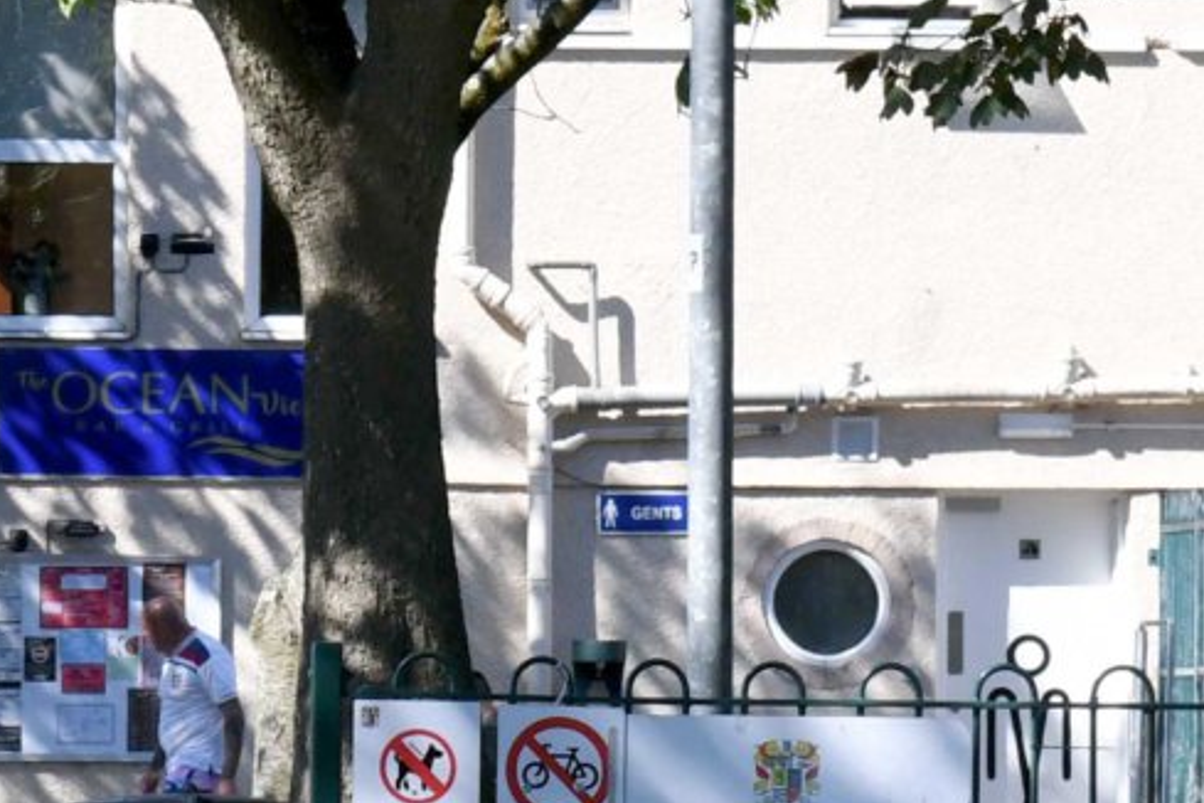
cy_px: 447
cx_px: -960
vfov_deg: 3.3
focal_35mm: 415
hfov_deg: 4.9
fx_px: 13878
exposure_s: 1/400
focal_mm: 66
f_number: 10
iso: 500
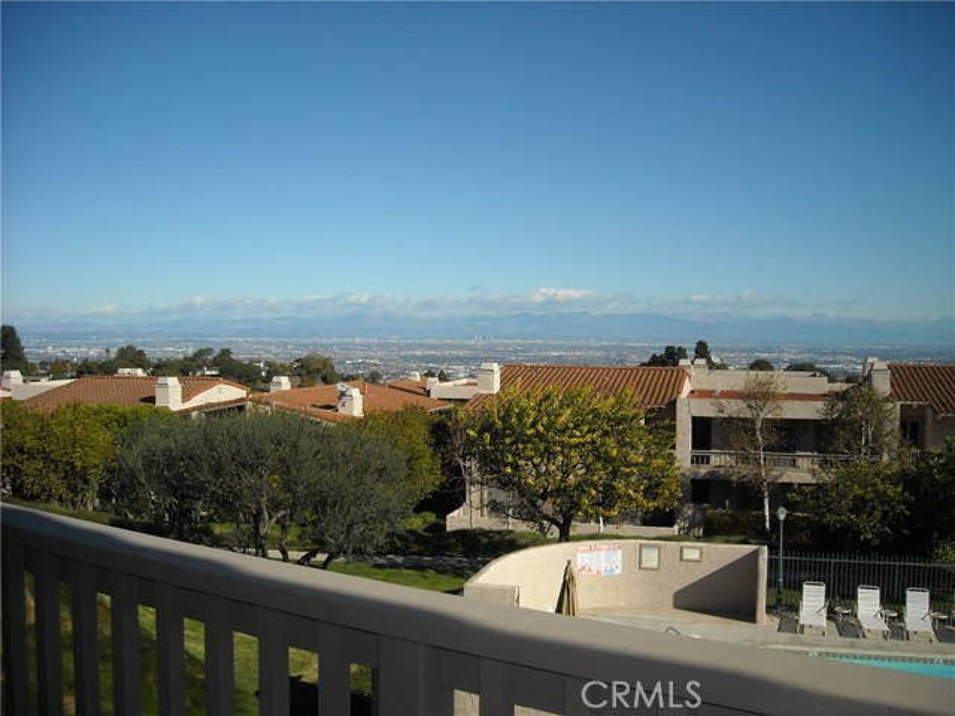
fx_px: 966
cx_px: 478
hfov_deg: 52.6
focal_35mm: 35
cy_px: 358
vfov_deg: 40.7
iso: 64
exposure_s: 1/402
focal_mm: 5.7
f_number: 5.6
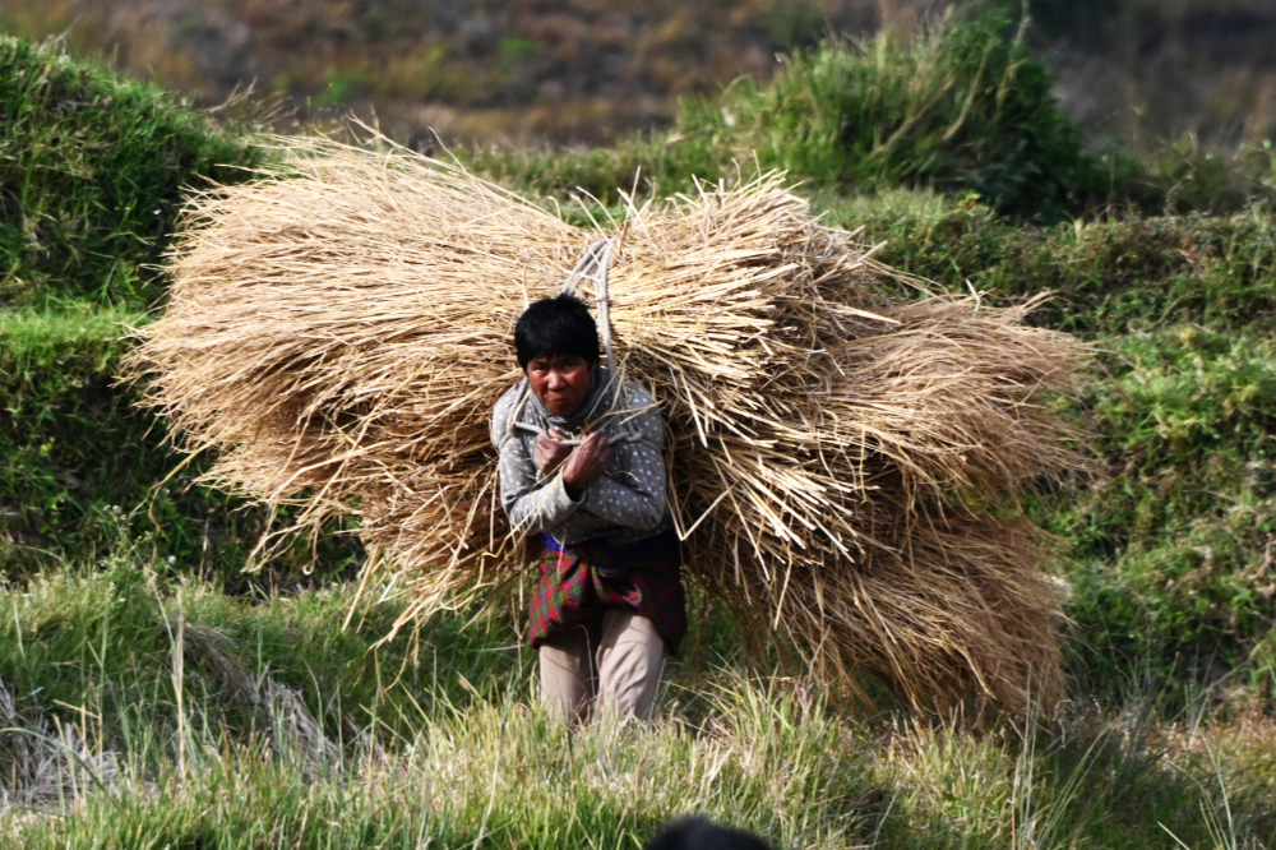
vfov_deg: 4.6
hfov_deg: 6.9
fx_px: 10629
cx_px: 638
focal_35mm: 300
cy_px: 425
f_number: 10
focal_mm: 300
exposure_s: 1/1600
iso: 1250
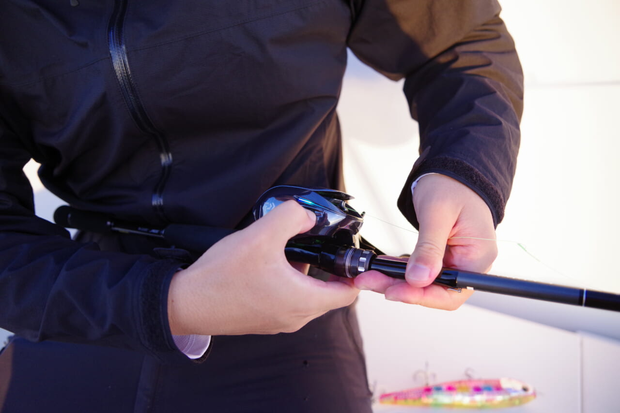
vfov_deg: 46.4
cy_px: 206
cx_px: 310
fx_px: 482
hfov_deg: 65.5
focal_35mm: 28
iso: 1600
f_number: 3.5
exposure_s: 1/500
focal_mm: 28
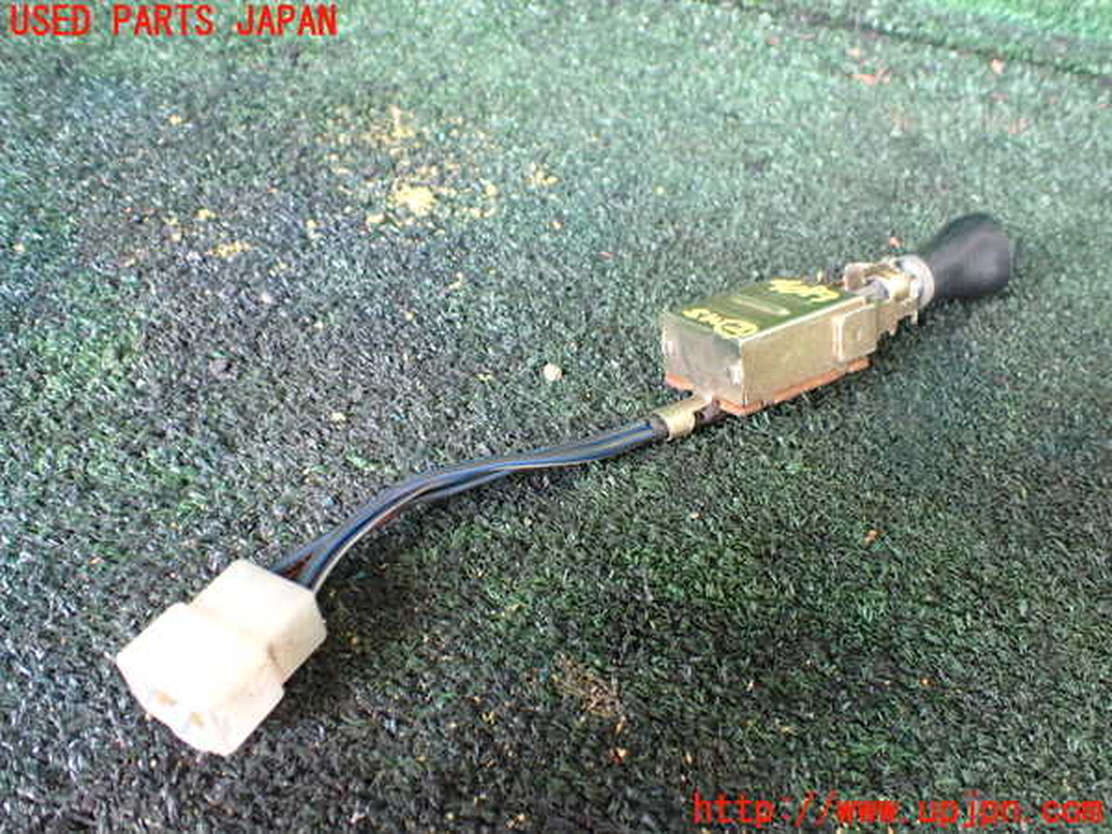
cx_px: 556
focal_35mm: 30
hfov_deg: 60.0
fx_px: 964
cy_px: 417
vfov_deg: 46.8
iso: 800
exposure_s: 1/100
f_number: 2.3
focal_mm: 5.4
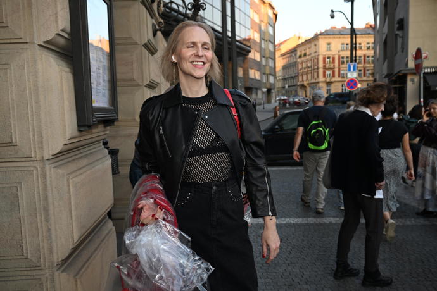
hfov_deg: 59.5
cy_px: 146
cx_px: 218
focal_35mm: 32
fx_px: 382
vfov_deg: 41.7
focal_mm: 31.5
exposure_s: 1/250
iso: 500
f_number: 5
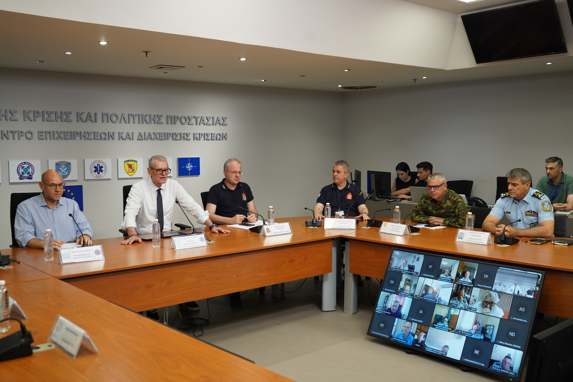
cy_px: 191
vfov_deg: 35.9
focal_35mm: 37
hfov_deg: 51.9
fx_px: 589
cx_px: 286
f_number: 4
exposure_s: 1/160
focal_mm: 37
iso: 1000
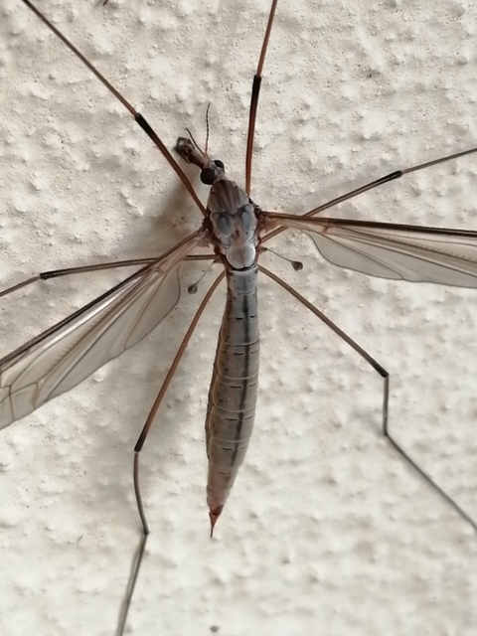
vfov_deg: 18.9
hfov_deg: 14.2
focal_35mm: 104
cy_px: 318
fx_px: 1911
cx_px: 238
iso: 50
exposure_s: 1/100
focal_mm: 3.46
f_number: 1.8
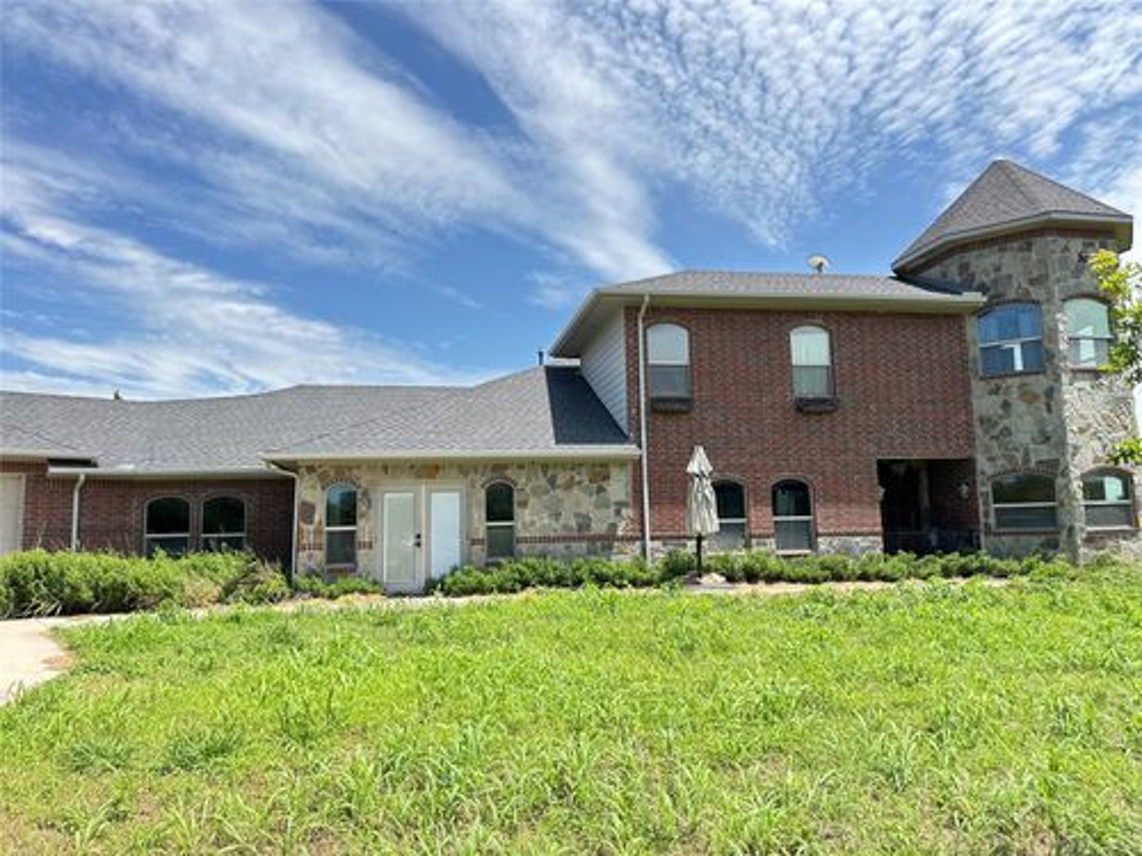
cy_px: 428
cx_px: 571
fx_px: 792
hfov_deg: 71.6
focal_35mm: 24
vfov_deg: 56.8
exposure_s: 1/1453
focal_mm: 6.86
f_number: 1.78
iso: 80
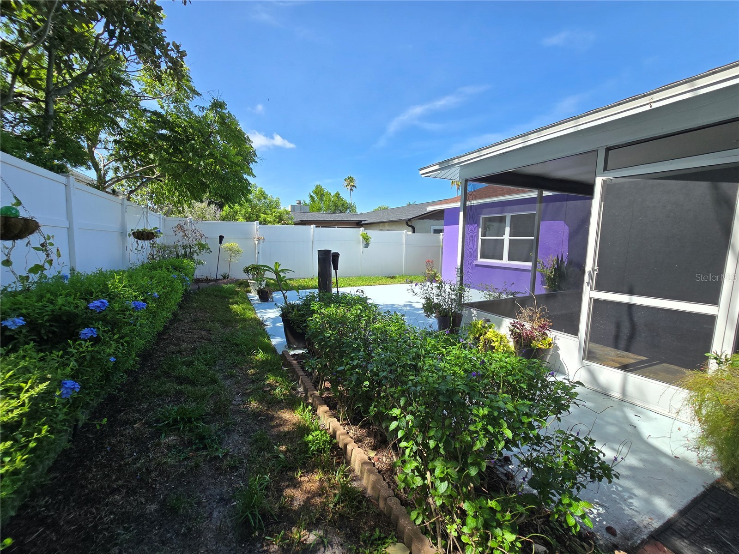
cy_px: 277
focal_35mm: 13
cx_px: 370
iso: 50
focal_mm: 2.2
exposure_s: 1/1286
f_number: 2.2
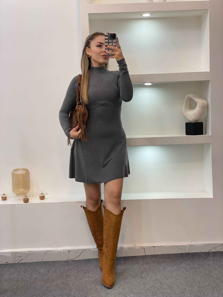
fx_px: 447
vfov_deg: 36.8
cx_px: 112
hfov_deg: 28.0
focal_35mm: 52
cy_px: 148
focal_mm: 6
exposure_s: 1/100
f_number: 2
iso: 64
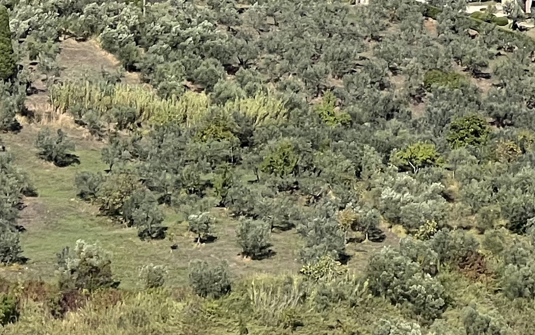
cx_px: 366
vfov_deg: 4.1
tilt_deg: -0.3
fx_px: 4667
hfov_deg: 6.6
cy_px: -86
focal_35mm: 320
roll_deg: +0.2
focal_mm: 9
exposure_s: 1/1193
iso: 32
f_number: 2.8
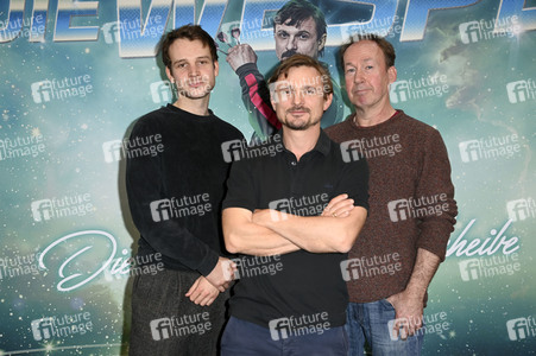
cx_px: 268
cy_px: 178
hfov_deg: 38.2
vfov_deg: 26.0
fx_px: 774
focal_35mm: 52
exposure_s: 1/250
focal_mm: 52
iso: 500
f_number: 5.6
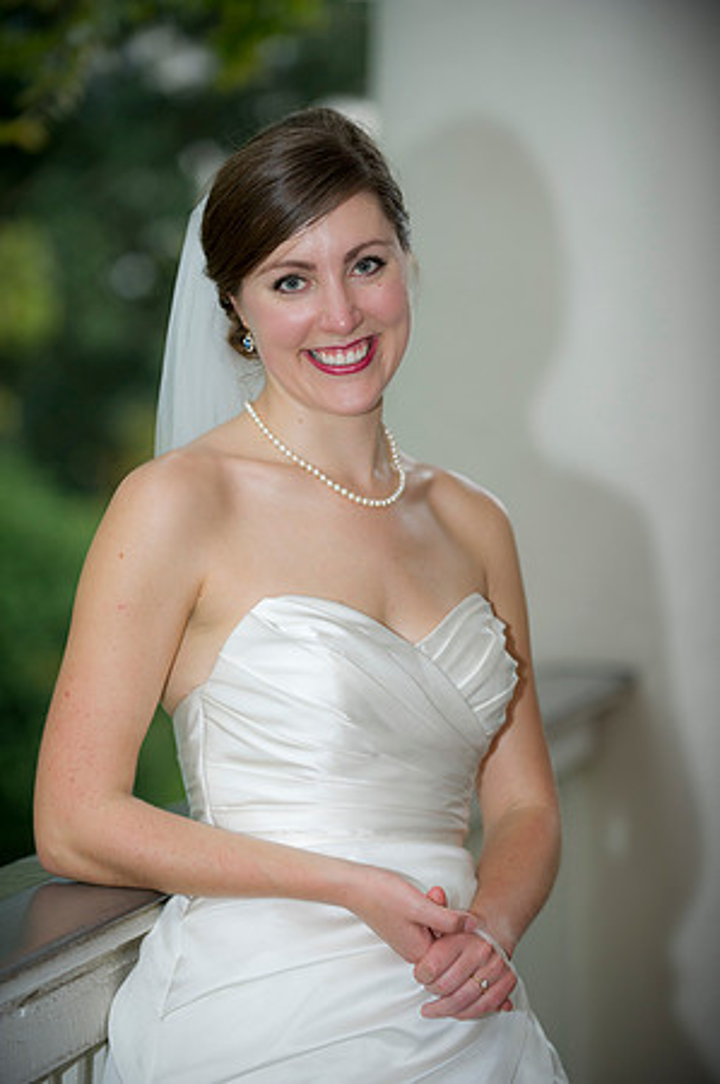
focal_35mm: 120
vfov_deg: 17.1
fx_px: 3608
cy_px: 542
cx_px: 360
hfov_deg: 11.4
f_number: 2.8
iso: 250
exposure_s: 1/160
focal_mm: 120
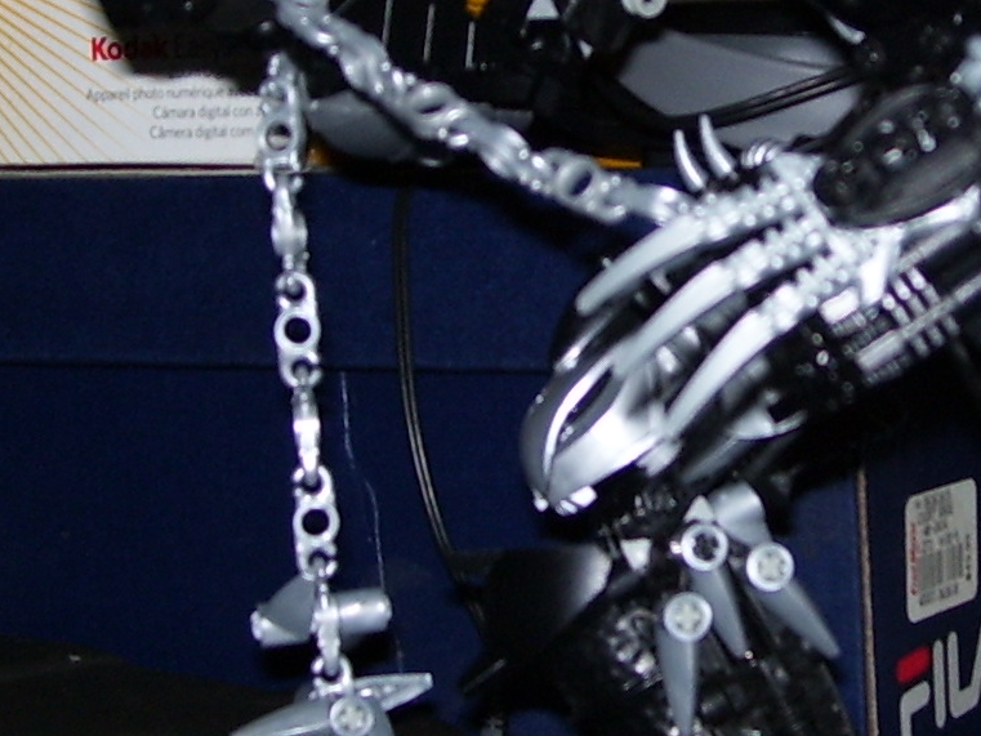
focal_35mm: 109
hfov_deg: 18.0
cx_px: 685
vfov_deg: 13.6
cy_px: 246
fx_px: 3089
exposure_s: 1/60
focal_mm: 6
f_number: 2.7
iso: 80
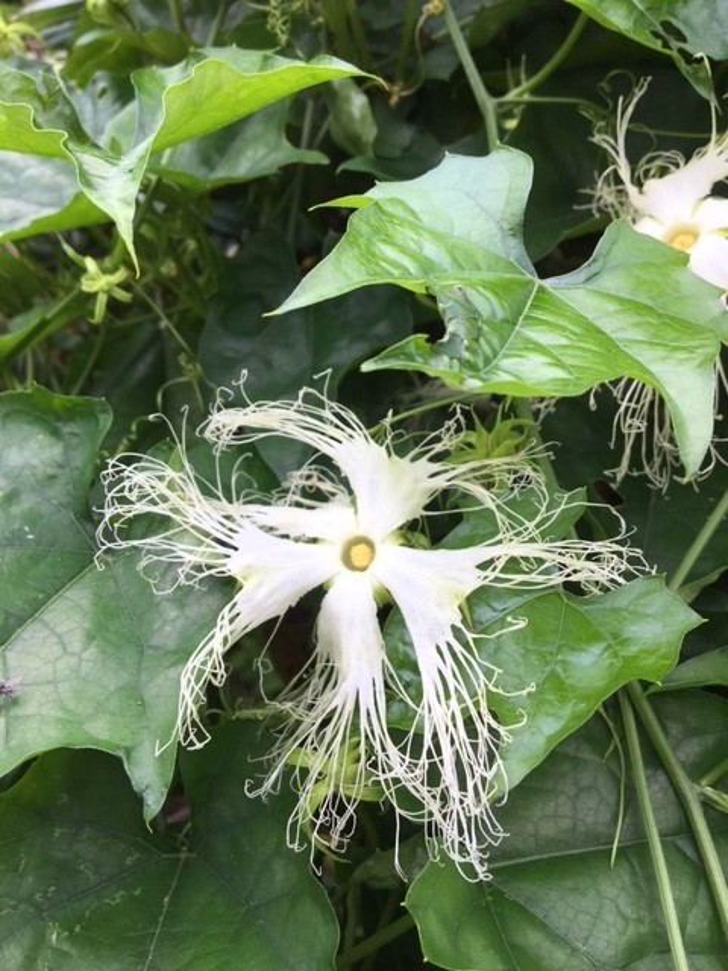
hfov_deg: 48.2
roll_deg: -10.6
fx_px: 813
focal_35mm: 29
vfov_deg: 61.7
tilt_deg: -31.4
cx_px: 364
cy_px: 486
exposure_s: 1/297
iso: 25
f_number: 2.2
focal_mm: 4.15
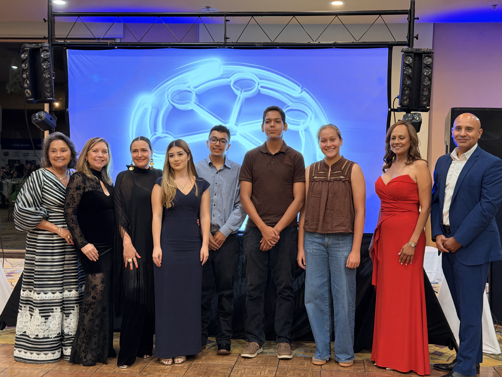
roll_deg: -0.8
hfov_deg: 39.7
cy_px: 188
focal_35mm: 48
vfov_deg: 30.3
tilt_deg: -0.3
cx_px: 251
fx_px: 696
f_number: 1.78
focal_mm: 6.76
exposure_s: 1/40
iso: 320
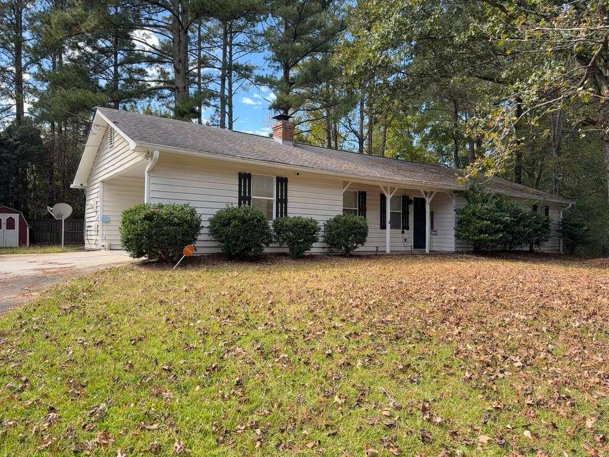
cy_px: 228
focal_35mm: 24
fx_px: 422
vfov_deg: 56.8
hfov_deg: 71.6
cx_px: 304
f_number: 1.78
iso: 100
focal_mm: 6.76
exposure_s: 1/1250
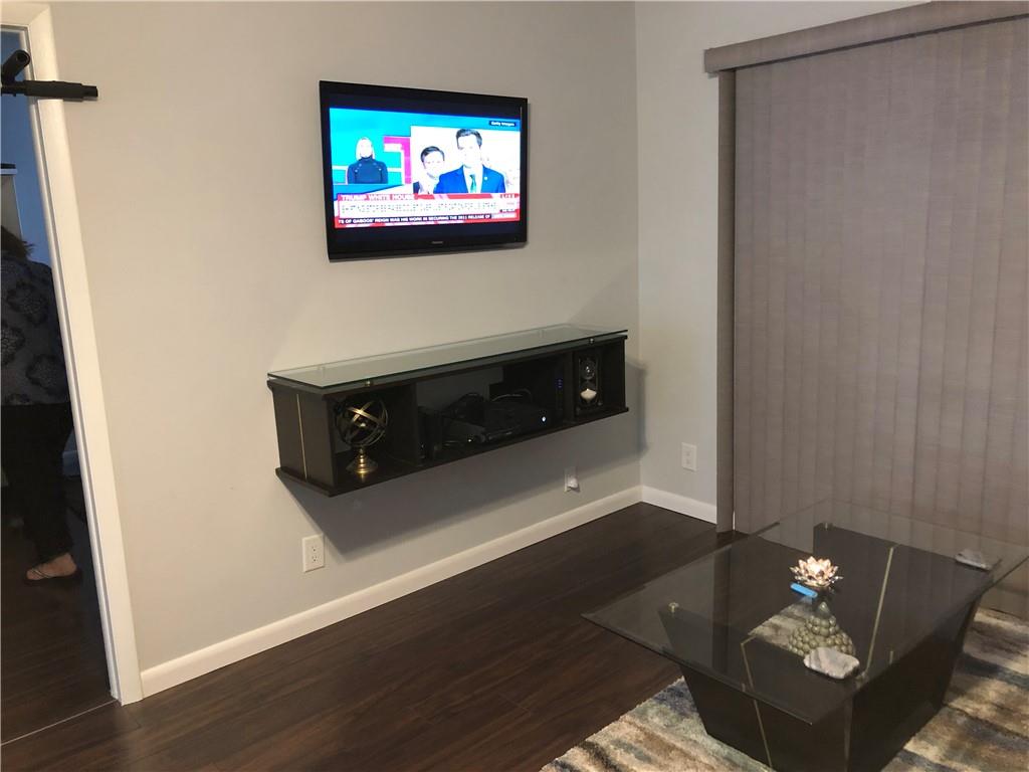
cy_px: 386
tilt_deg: -11.7
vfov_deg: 49.7
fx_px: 832
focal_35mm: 28
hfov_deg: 63.4
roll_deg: +1.4
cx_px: 514
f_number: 1.8
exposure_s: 1/15
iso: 100
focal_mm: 3.99
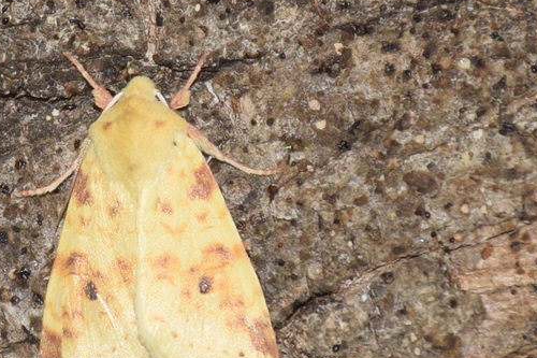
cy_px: 242
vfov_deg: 3.4
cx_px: 77
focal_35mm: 403
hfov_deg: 5.1
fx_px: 6009
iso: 100
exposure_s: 1/60
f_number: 6.3
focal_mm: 140
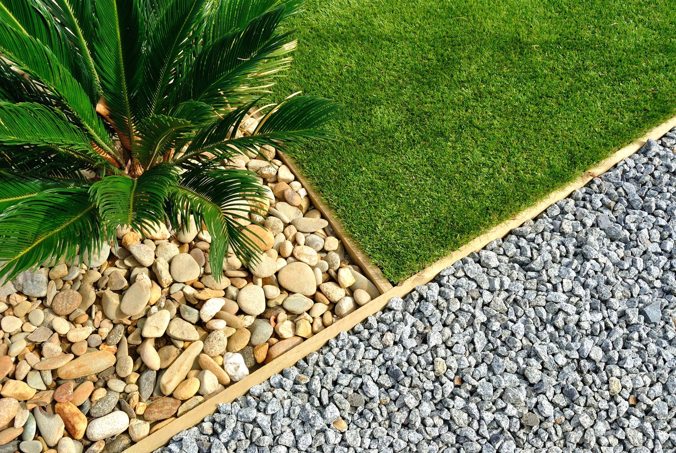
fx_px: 620
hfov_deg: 57.2
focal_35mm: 33
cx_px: 338
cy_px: 226
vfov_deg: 40.1
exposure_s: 1/125
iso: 100
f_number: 9
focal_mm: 22
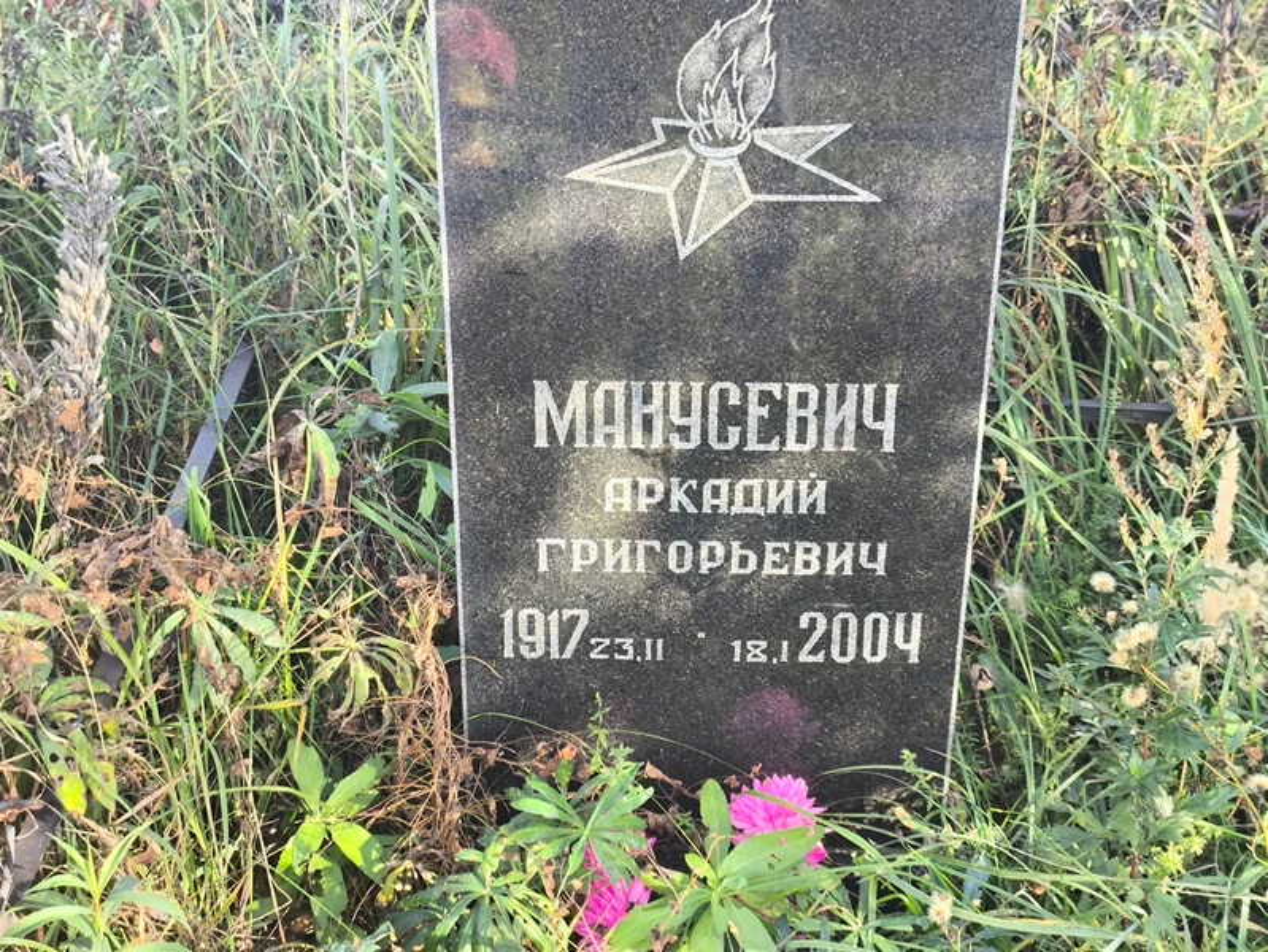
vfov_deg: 29.1
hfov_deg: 38.2
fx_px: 1832
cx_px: 634
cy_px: 476
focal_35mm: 50
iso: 80
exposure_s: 1/120
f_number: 1.7
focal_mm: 4.71
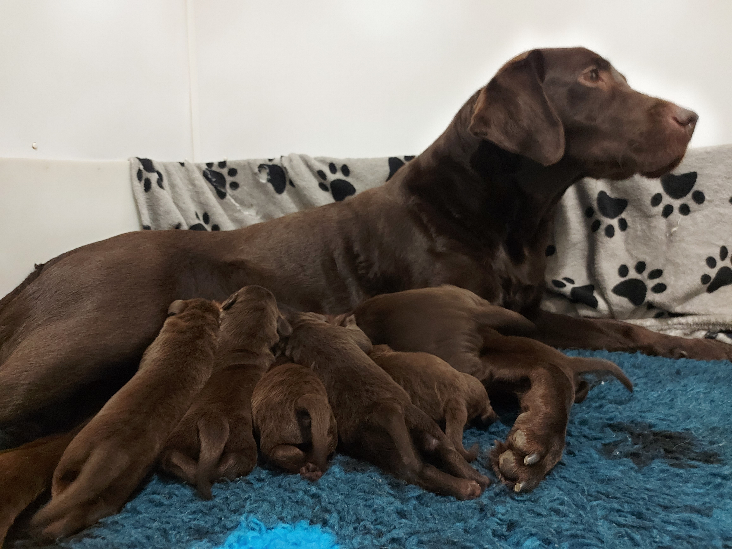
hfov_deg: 71.6
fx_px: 508
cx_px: 366
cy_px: 274
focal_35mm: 24
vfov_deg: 56.8
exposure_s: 1/20
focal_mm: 5.23
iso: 640
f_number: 1.8
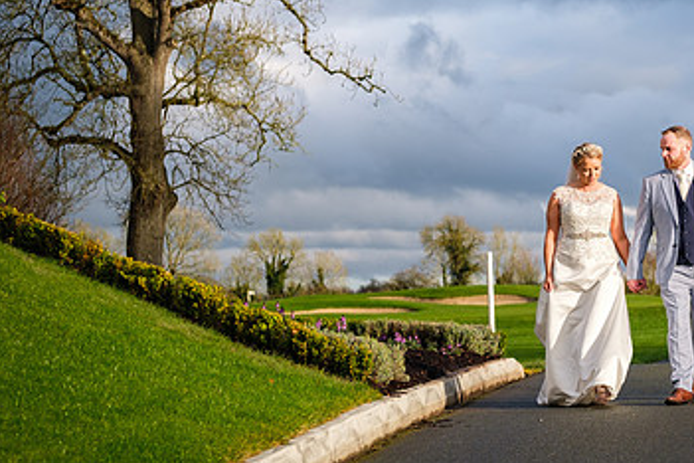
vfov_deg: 9.7
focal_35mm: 142
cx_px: 593
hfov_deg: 14.3
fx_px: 2737
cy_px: 217
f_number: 2.8
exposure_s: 1/1000
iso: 160
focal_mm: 50
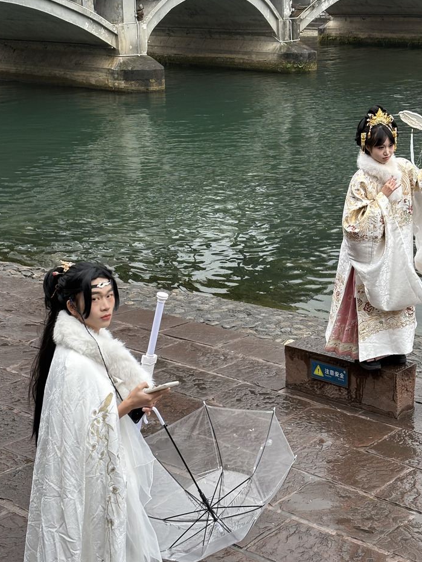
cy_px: 229
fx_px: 1088
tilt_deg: -13.3
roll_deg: +0.0
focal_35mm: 67
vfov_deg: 28.9
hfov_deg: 21.9
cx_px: 216
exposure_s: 1/121
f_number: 1.6
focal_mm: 5.96
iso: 50
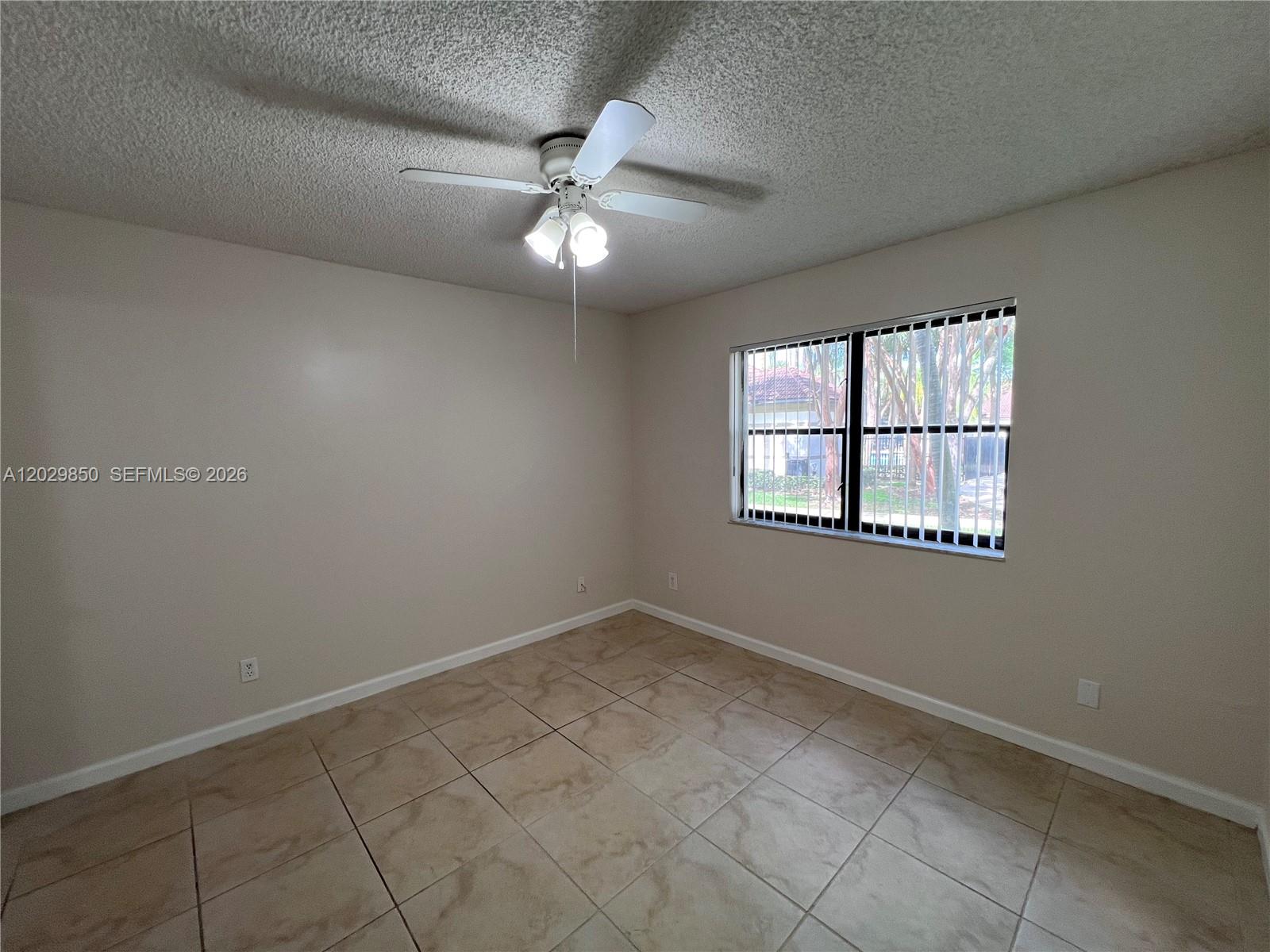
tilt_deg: -4.9
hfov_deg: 106.2
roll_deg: +0.7
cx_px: 635
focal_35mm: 13
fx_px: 477
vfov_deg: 89.9
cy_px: 476
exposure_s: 1/120
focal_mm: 1.57
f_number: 1.8
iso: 80
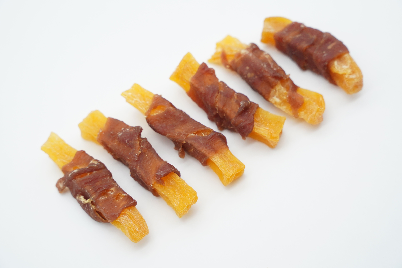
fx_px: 782
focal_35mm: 70
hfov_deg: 28.8
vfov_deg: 19.5
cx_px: 201
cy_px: 134
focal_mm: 70
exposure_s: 1/1000
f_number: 5.6
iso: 2500
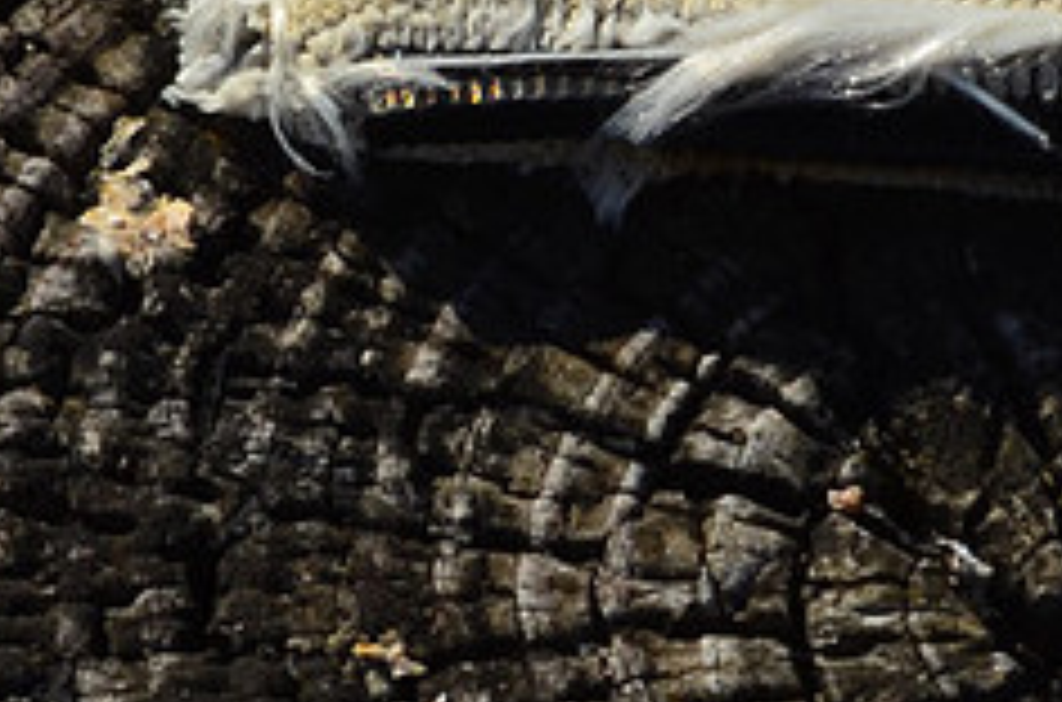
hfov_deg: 6.1
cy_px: -452
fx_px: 9885
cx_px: 1436
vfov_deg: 4.0
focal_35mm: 336
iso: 100
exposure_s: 1/100
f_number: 16
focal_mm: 48
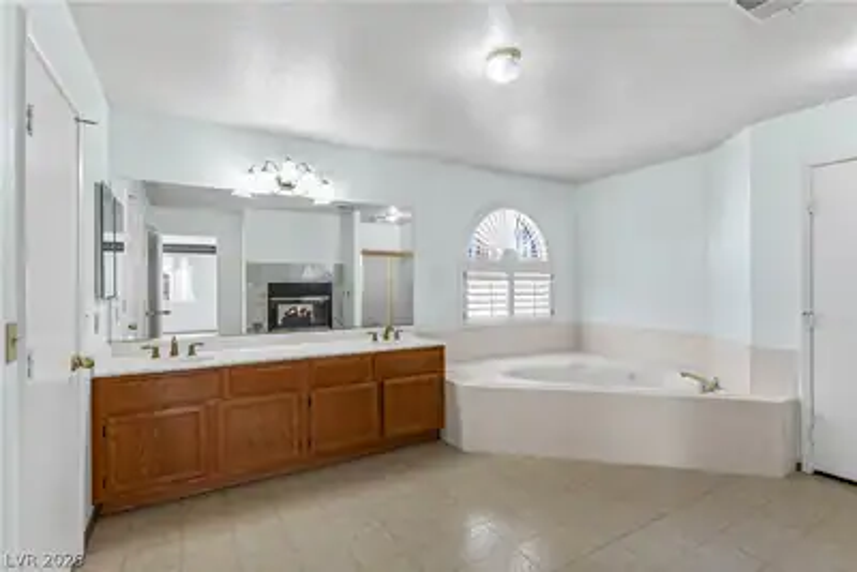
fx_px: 405
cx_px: 428
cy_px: 286
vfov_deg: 70.5
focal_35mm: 17
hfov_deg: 93.3
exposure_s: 1/400
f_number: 8
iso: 400
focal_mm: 17
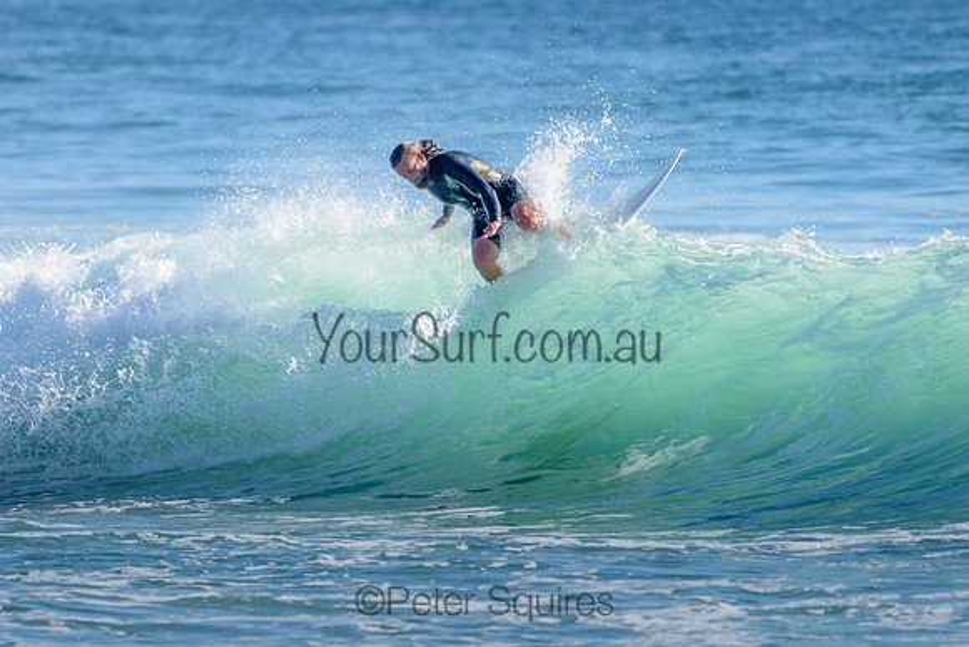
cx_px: 473
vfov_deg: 2.2
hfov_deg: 3.4
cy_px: 259
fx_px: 16503
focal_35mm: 613
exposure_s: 1/2000
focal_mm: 500
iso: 200
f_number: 5.6
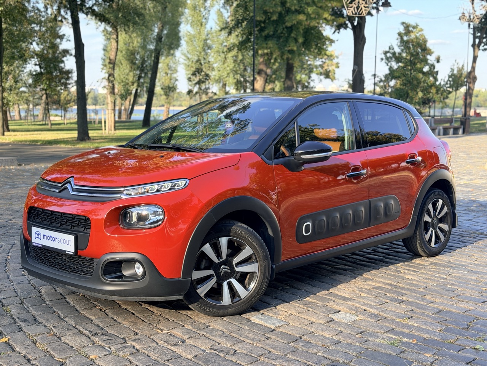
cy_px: 183
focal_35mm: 48
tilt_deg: -7.2
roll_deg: -0.1
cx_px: 244
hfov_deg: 39.7
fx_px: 675
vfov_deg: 30.3
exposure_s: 1/463
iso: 100
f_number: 1.78
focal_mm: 6.76
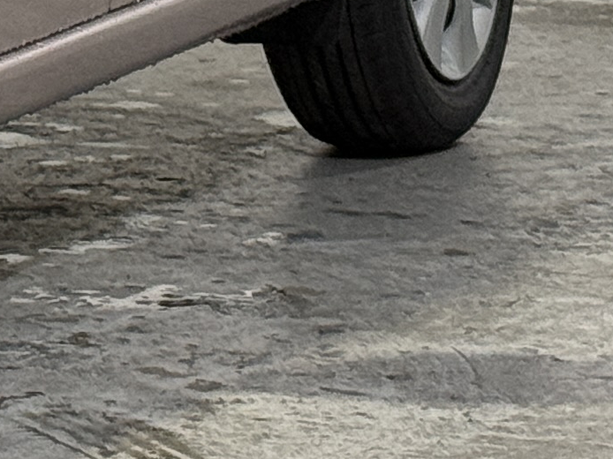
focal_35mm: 279
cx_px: -986
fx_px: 4939
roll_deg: +1.0
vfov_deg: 5.2
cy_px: -536
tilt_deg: -0.1
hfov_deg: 6.6
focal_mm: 6.76
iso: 100
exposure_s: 1/60
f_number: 1.78
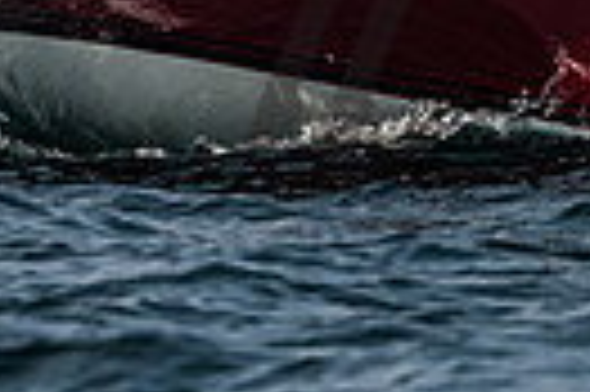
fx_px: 23931
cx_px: 354
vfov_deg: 0.9
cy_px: -263
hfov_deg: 1.4
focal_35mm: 1462
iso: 400
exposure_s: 1/5000
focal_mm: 250
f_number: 6.3
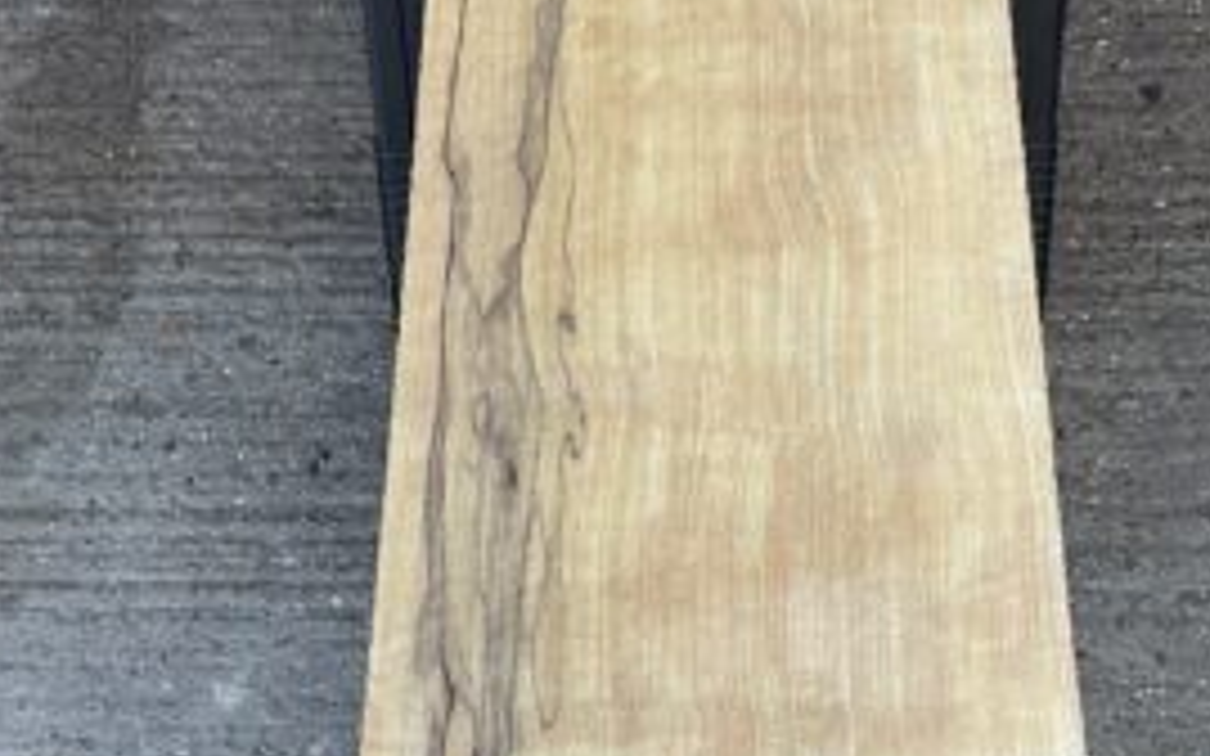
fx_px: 2011
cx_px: 697
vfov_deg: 21.2
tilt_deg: -61.2
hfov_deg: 33.4
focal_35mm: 61
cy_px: 506
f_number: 1.8
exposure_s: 1/120
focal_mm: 3
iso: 20
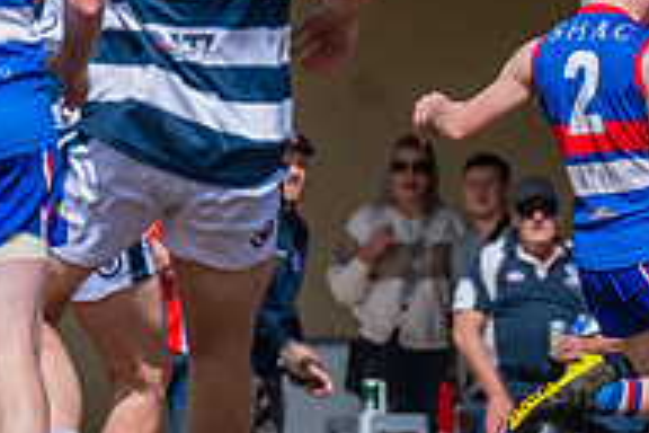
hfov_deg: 1.0
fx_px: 38036
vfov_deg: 0.7
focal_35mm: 2110
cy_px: 259
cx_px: 483
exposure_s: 1/1600
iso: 800
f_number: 10
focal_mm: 420
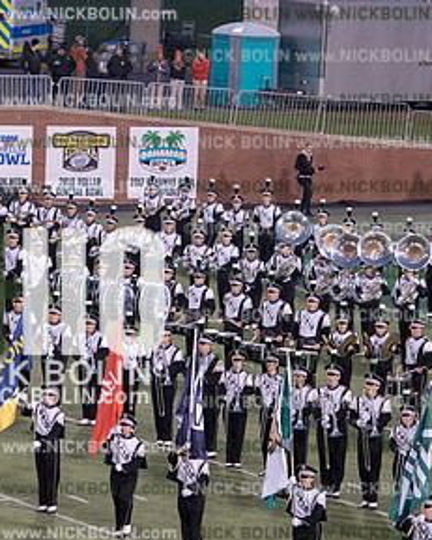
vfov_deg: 7.3
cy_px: 317
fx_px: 4221
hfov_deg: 5.8
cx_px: 32
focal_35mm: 264
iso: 2000
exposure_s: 1/200
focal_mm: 140
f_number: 5.6
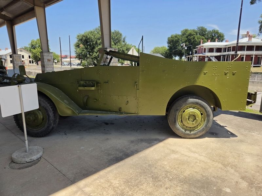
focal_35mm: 23
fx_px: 174
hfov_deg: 73.9
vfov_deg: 58.9
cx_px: 131
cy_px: 98
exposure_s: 1/4273
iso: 80
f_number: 1.8
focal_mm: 5.4
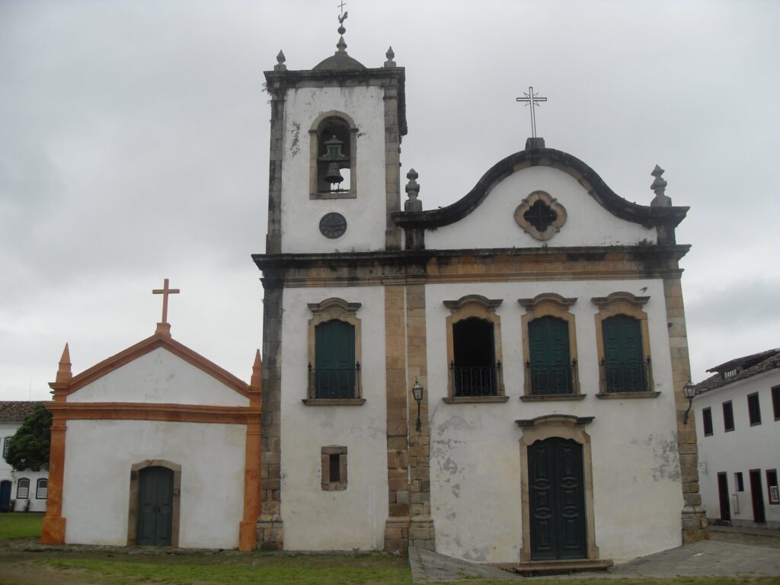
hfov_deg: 52.6
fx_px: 789
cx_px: 390
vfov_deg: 40.7
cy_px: 292
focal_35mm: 35
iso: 80
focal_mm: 6.3
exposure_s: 1/125
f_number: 7
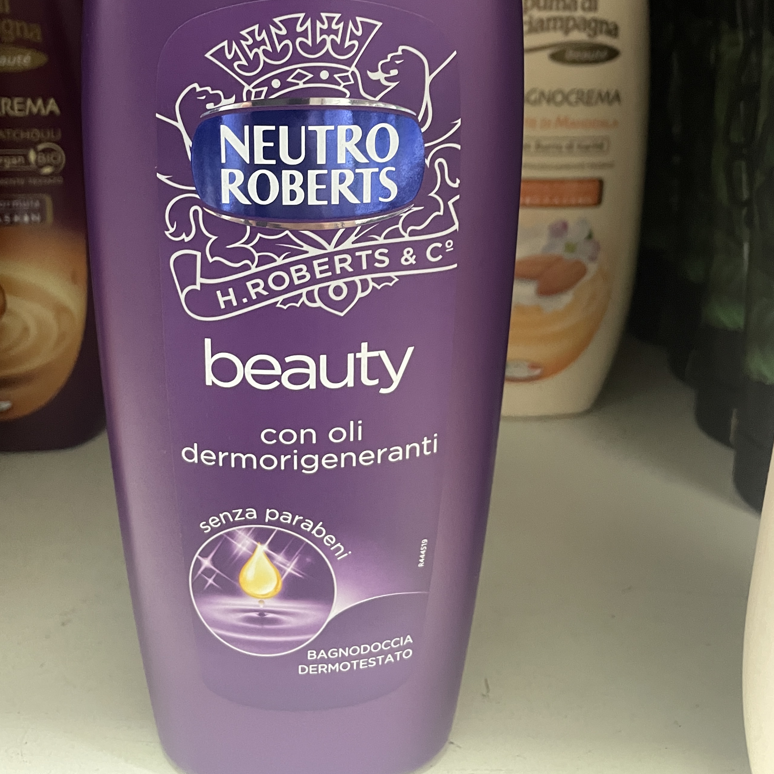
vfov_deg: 44.5
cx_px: 321
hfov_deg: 45.9
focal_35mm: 36
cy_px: 194
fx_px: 911
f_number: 1.6
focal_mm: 4.2
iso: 500
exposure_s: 1/25
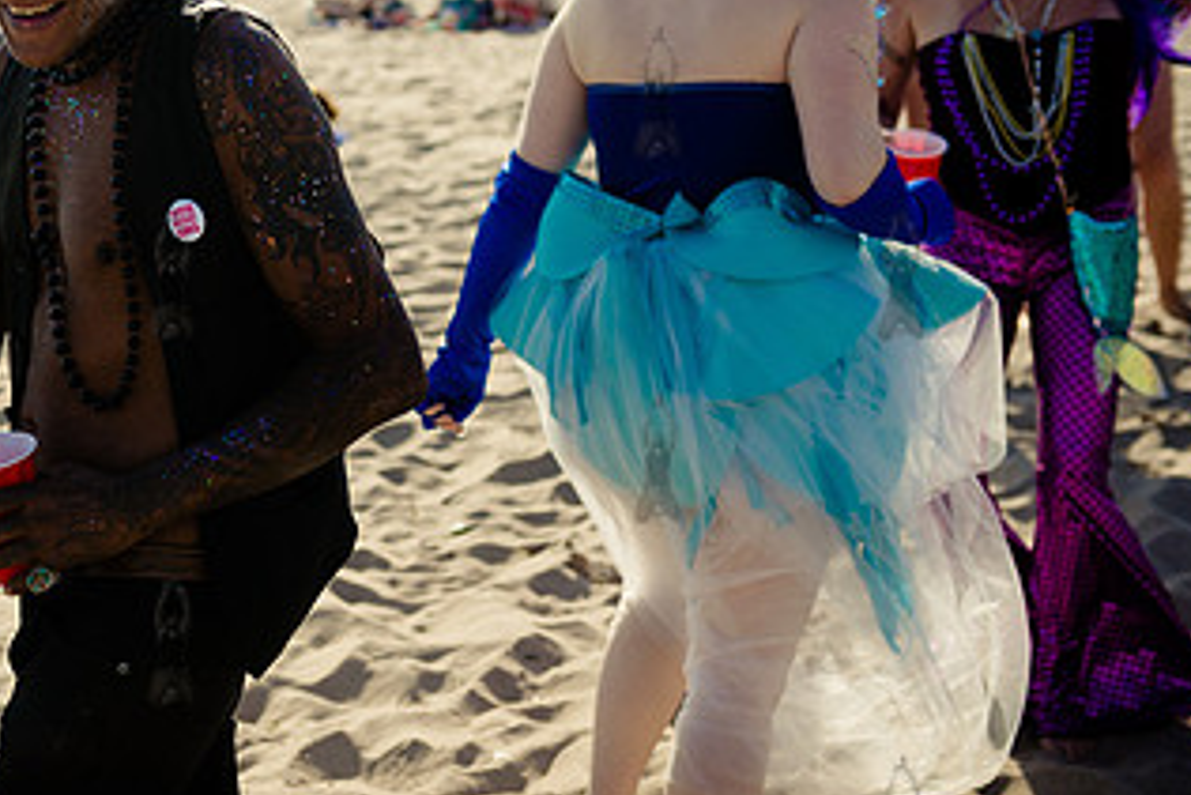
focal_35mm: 88
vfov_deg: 15.5
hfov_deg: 22.7
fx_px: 2913
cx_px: 170
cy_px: 273
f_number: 3.5
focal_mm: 48
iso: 100
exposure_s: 1/1600
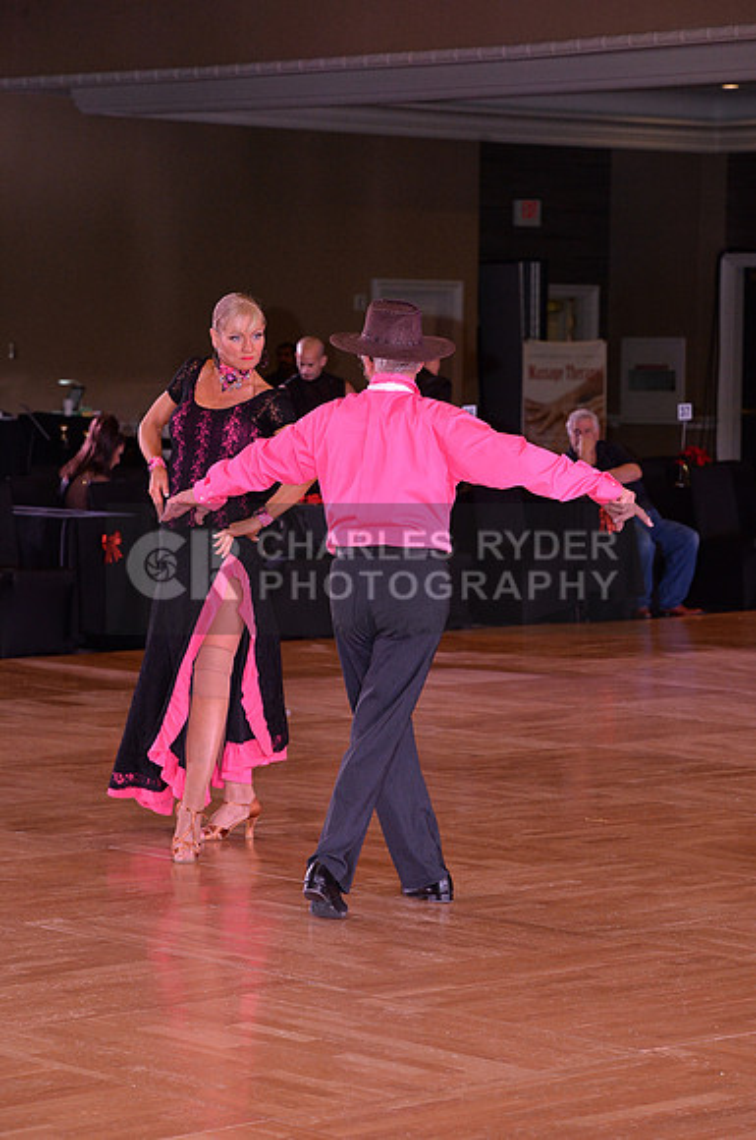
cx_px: 378
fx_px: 3791
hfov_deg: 11.4
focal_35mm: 120
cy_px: 570
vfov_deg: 17.1
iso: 2000
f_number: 6.3
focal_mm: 120
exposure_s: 1/250
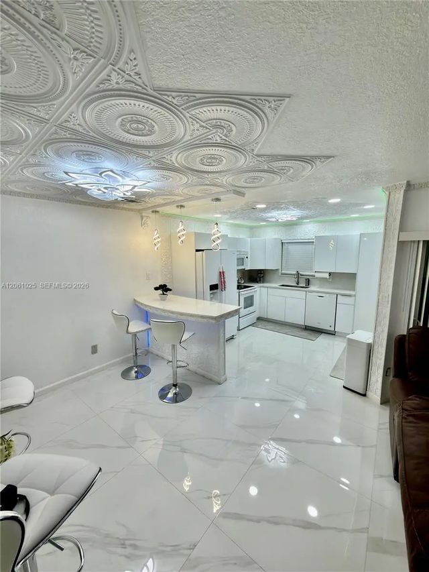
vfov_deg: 102.1
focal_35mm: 14
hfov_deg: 85.7
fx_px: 231
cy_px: 286
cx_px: 214
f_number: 2.2
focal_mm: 2.22
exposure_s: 1/129
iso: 64
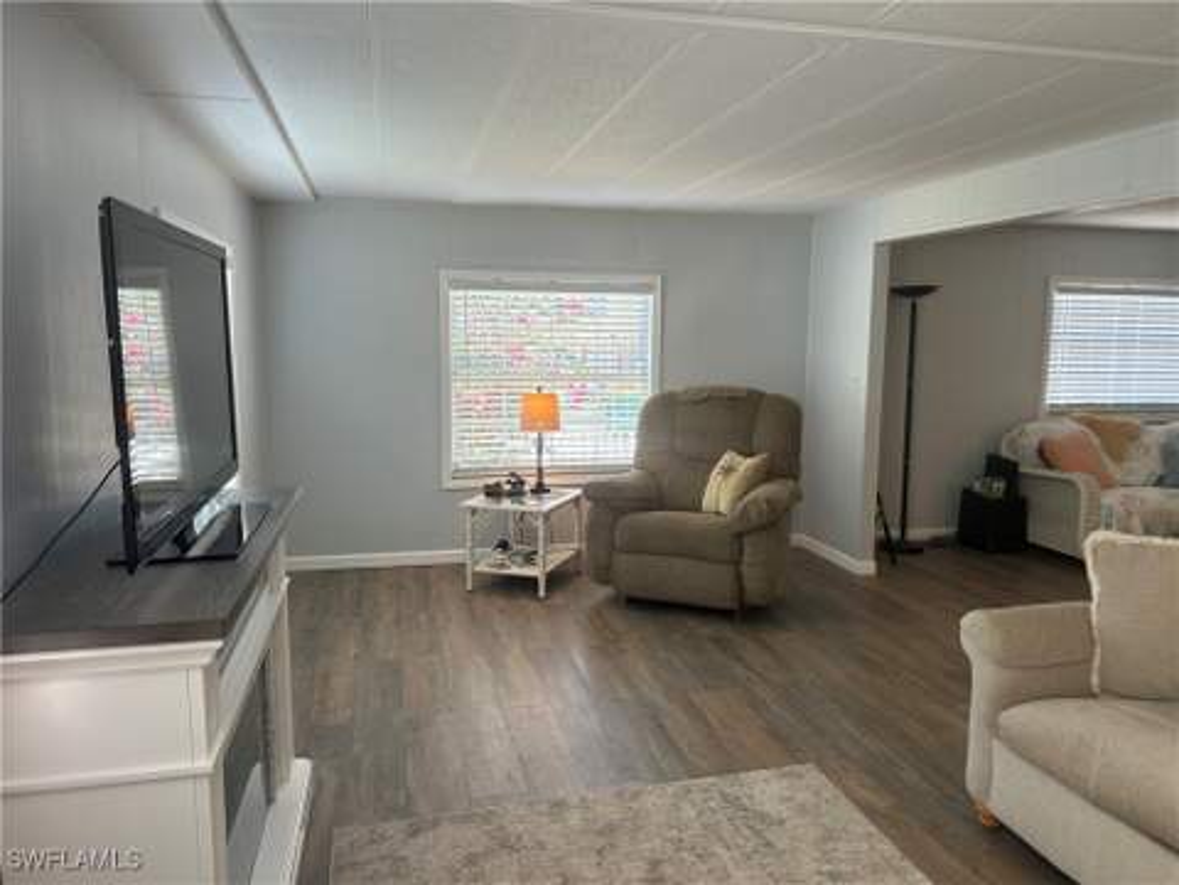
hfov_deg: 67.3
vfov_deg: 53.1
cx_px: 590
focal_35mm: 26
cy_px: 442
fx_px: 886
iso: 80
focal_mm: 5.7
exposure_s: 1/120
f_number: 1.5
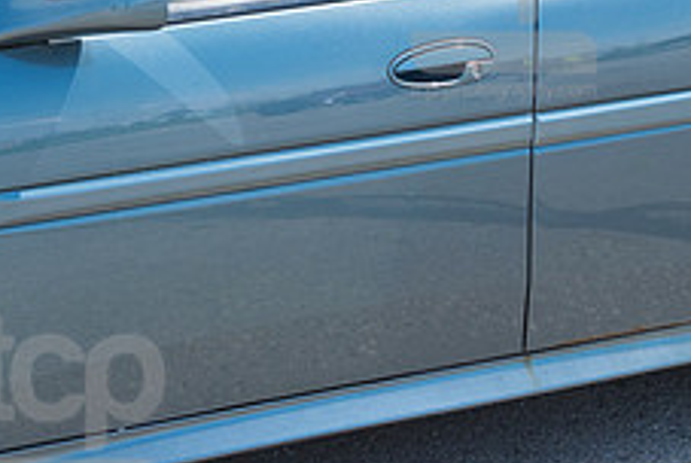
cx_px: 505
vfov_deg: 13.3
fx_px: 1960
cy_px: -8
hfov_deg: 19.9
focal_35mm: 102
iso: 1000
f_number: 7.1
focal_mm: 40
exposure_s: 1/800
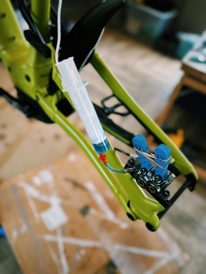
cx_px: 103
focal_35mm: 24
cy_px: 137
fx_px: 190
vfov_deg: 71.6
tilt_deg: -48.5
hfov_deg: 56.8
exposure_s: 1/88
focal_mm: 6.86
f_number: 1.78
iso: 250
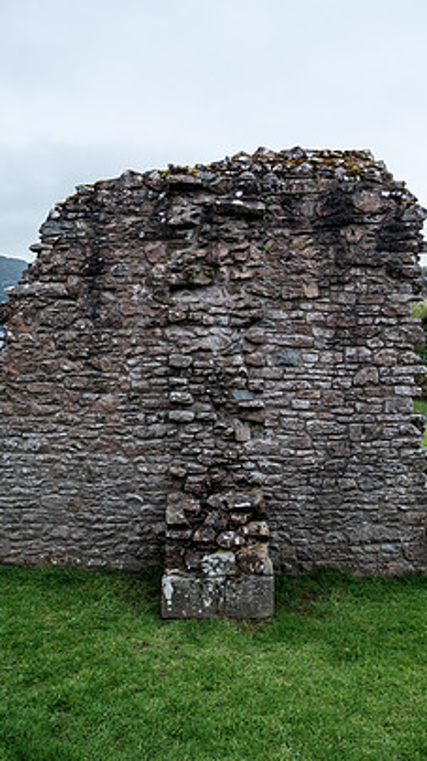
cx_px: 211
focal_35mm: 28
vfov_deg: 67.8
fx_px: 564
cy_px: 341
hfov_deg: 41.5
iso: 320
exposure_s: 1/420
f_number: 2.8
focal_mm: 16
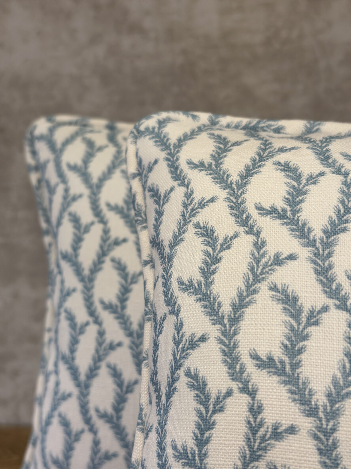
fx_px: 649
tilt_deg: -2.5
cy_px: 234
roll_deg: +1.1
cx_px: 176
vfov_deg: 39.7
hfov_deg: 30.3
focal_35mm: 48
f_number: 1.78
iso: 80
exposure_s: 1/532
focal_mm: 6.86
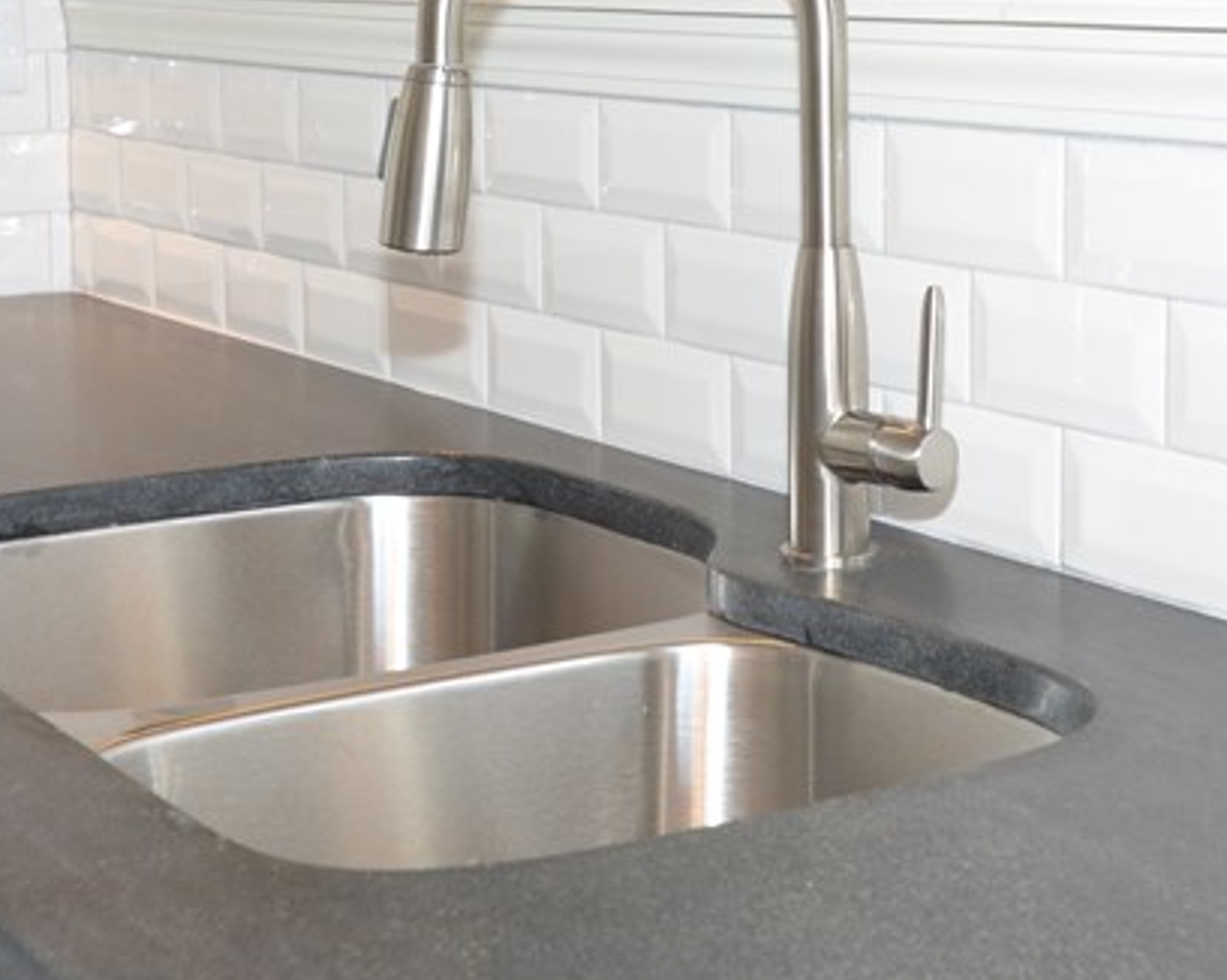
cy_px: 188
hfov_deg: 25.4
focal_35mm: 75
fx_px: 2722
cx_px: 657
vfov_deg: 20.2
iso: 720
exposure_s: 1/60
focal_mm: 20
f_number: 4.5
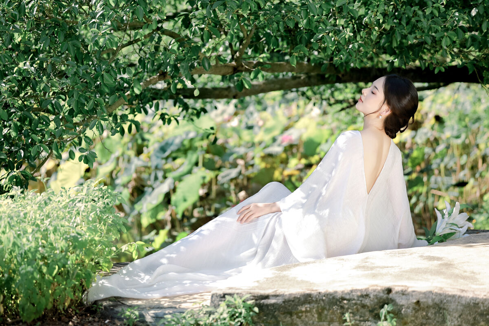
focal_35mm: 70
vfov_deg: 19.5
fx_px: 951
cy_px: 163
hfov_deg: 28.8
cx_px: 244
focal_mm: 70
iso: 100
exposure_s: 1/640
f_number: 3.2
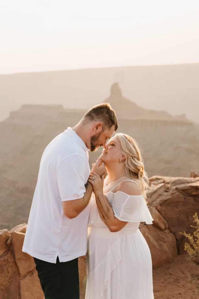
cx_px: 106
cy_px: 141
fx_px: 456
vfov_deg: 36.2
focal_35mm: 55
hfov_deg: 24.6
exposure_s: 1/1000
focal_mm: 50
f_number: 3.5
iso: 200
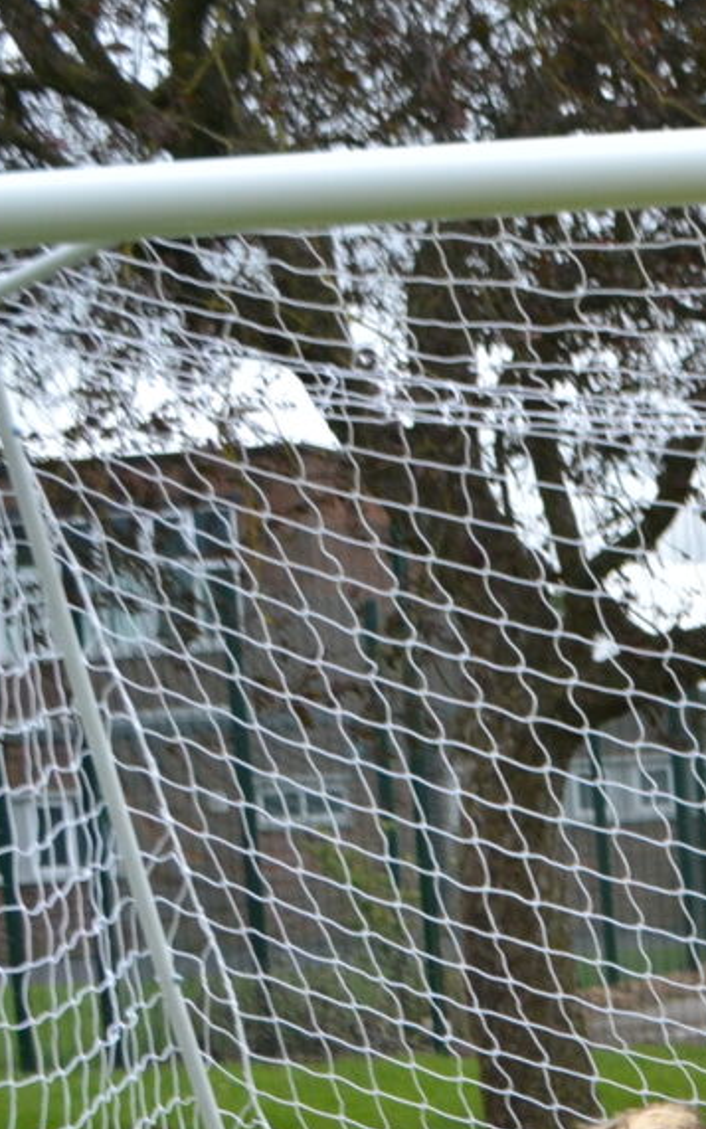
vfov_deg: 18.0
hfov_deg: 10.3
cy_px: 1151
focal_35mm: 113
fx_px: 3478
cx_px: 1618
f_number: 4.5
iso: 400
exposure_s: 1/1000
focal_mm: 22
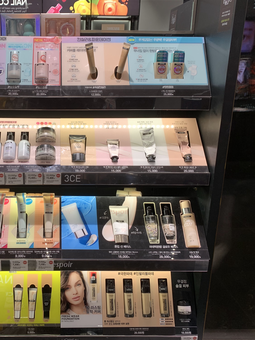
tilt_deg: -14.3
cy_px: 170
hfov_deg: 39.5
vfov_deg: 52.6
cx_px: 61
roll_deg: -0.8
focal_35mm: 35
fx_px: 344
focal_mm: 4.25
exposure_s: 1/120
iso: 64
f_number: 1.8
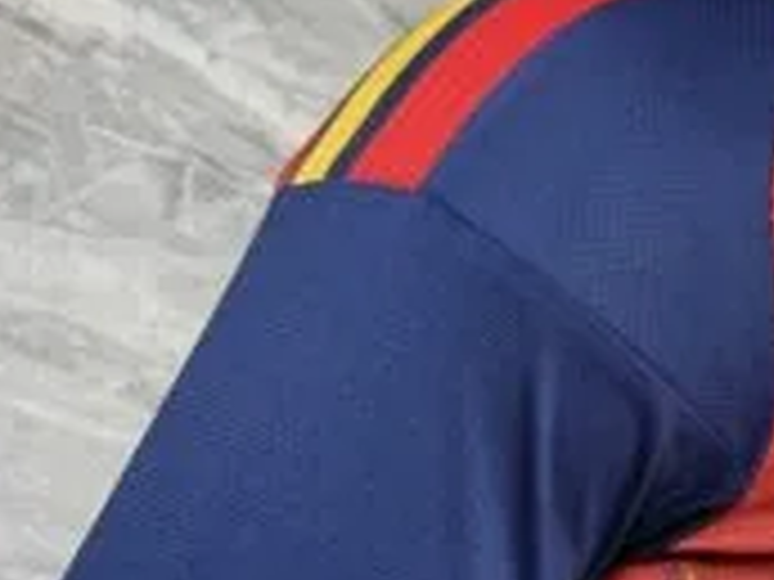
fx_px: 1185
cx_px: 760
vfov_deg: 26.9
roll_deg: +1.4
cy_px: 483
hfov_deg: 33.3
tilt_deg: +1.2
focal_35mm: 53
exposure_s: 1/50
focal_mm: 6.76
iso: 125
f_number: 1.78
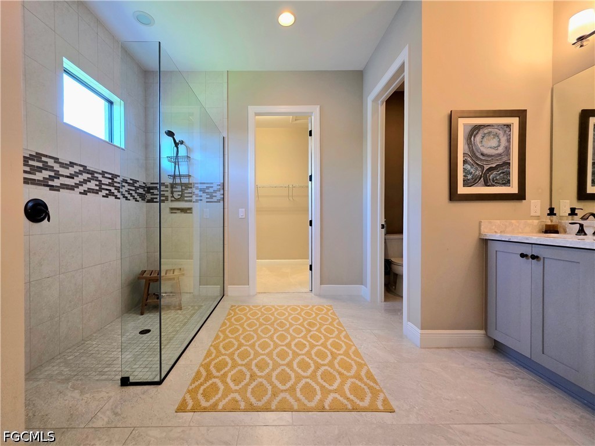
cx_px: 298
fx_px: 223
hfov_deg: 106.2
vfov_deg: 89.9
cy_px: 223
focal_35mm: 13
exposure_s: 1/120
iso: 160
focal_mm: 2.2
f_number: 1.9
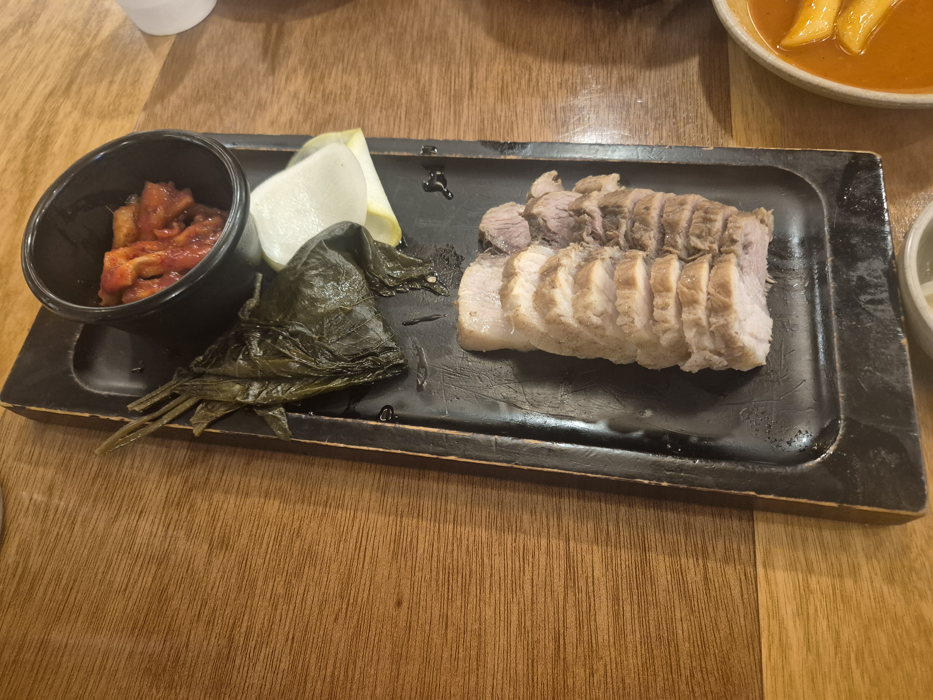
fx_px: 620
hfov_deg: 73.9
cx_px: 466
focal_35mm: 23
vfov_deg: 58.9
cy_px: 350
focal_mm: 5.4
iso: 1000
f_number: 1.8
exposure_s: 1/60
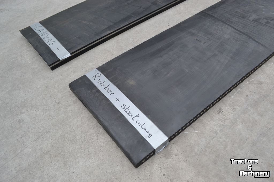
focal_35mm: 27
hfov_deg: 67.4
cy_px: 91
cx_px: 137
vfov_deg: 47.9
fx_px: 206
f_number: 5.6
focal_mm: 18
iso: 360
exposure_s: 1/60
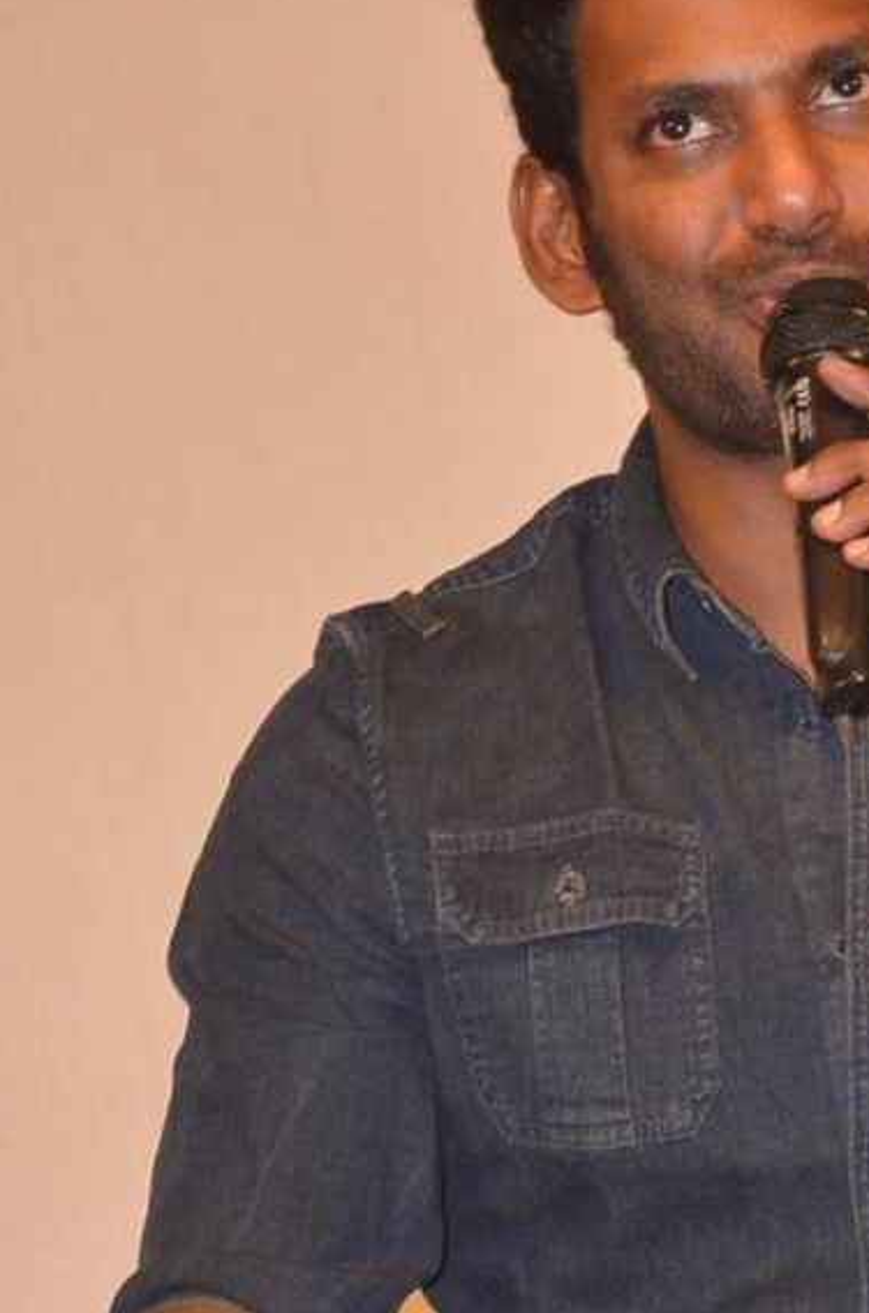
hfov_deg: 4.9
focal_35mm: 279
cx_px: 1098
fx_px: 10151
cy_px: 1248
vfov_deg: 7.4
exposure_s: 1/60
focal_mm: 70
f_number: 5.6
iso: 1600
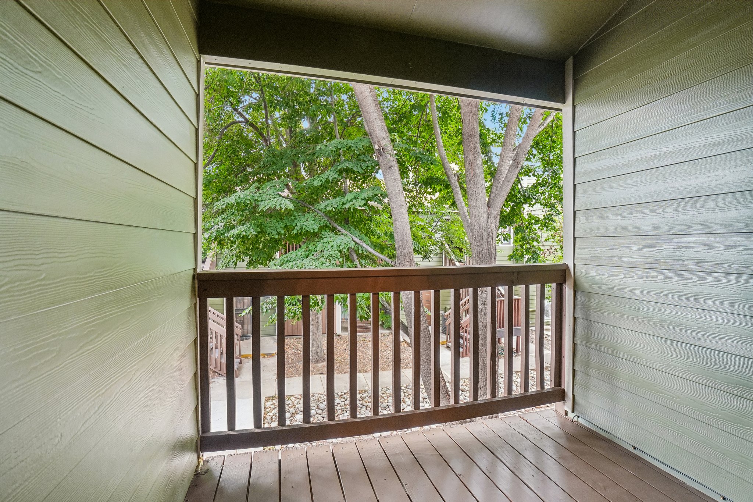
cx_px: 376
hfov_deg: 100.4
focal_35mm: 15
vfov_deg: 77.3
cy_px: 251
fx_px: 314
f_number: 8
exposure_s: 1/13
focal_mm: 10
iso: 320
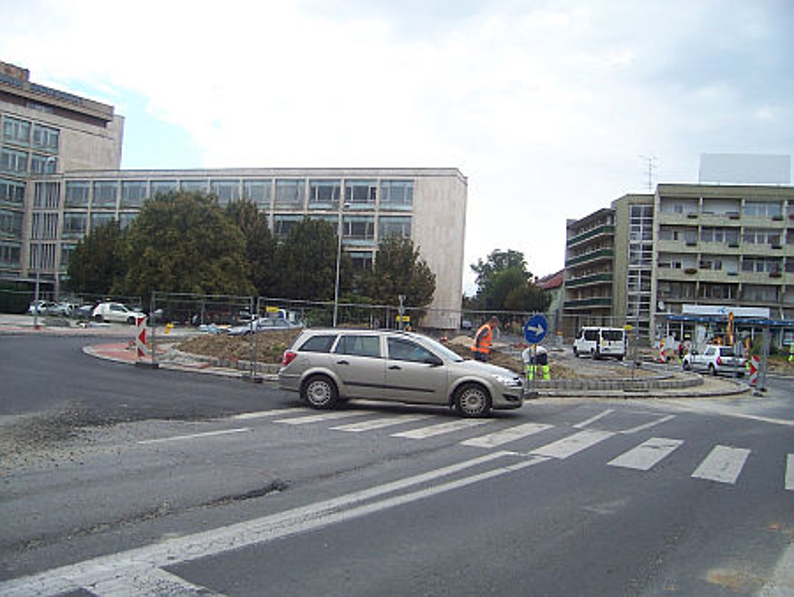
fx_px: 780
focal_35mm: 34
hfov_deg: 53.9
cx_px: 397
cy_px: 298
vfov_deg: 41.8
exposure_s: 1/350
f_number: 2.7
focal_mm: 5.6
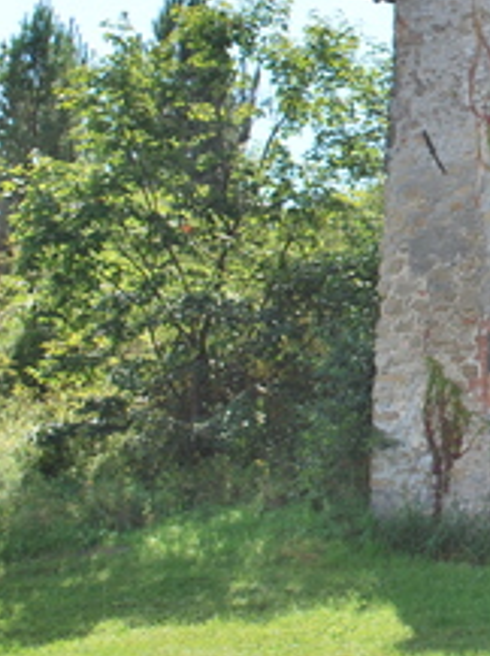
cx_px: 826
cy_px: 169
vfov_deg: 18.8
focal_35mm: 104
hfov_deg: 13.1
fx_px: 1969
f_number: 7.1
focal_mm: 26
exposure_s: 1/200
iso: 100
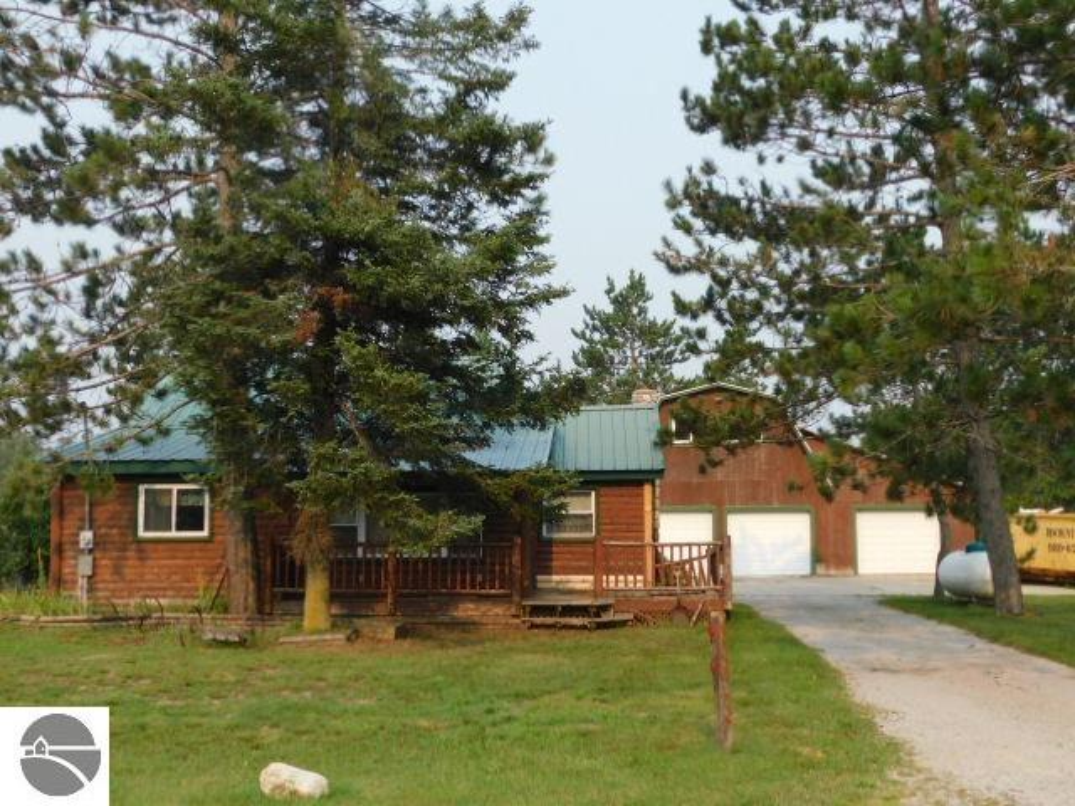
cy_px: 403
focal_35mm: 45
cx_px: 538
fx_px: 1397
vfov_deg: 32.2
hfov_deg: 42.1
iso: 125
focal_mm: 8
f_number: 3.7
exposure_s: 1/500
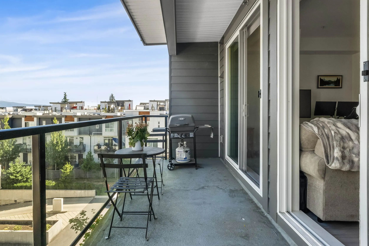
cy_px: 115
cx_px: 177
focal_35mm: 17
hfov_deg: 94.5
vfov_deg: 71.6
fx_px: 170
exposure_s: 1/200
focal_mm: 9
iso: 250
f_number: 9
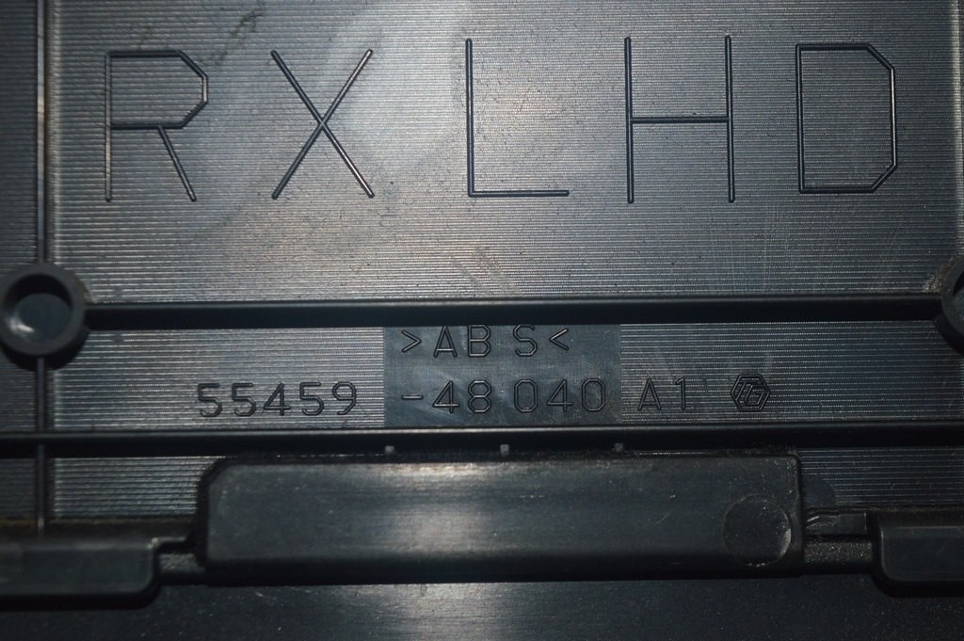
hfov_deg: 24.6
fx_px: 2207
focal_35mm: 82
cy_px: 320
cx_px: 482
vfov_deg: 16.5
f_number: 8
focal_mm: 55
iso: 100
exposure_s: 1/60
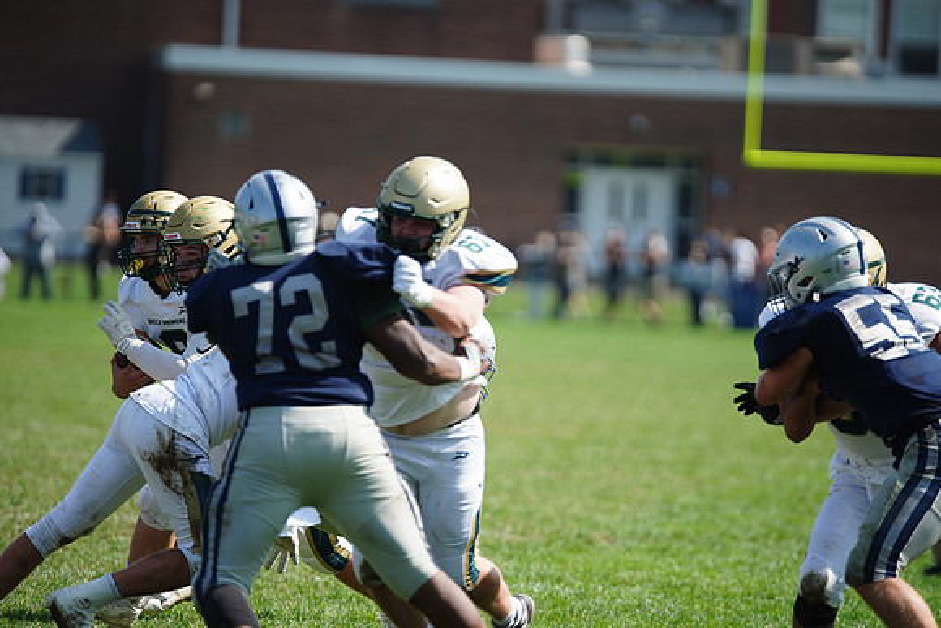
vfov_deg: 5.3
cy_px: 314
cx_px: 470
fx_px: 6824
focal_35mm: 261
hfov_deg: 7.9
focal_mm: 261
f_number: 2.8
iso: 400
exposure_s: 1/3200
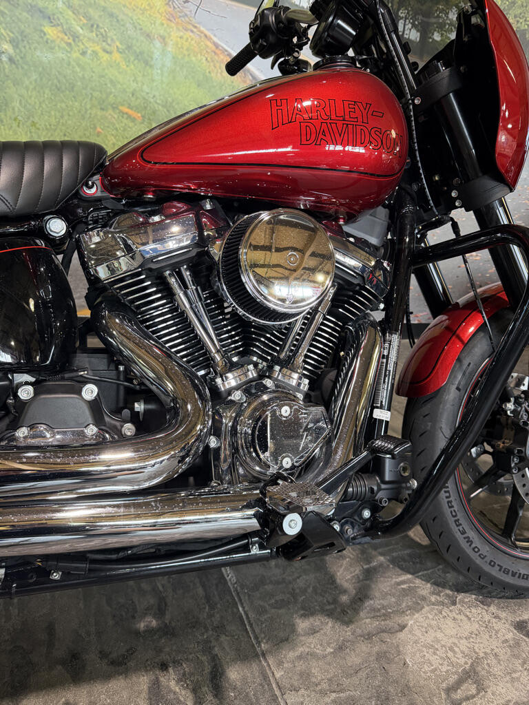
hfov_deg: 56.8
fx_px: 489
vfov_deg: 71.6
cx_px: 264
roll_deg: -10.5
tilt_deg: -16.4
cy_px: 352
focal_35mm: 24
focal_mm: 6.76
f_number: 1.78
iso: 320
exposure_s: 1/120
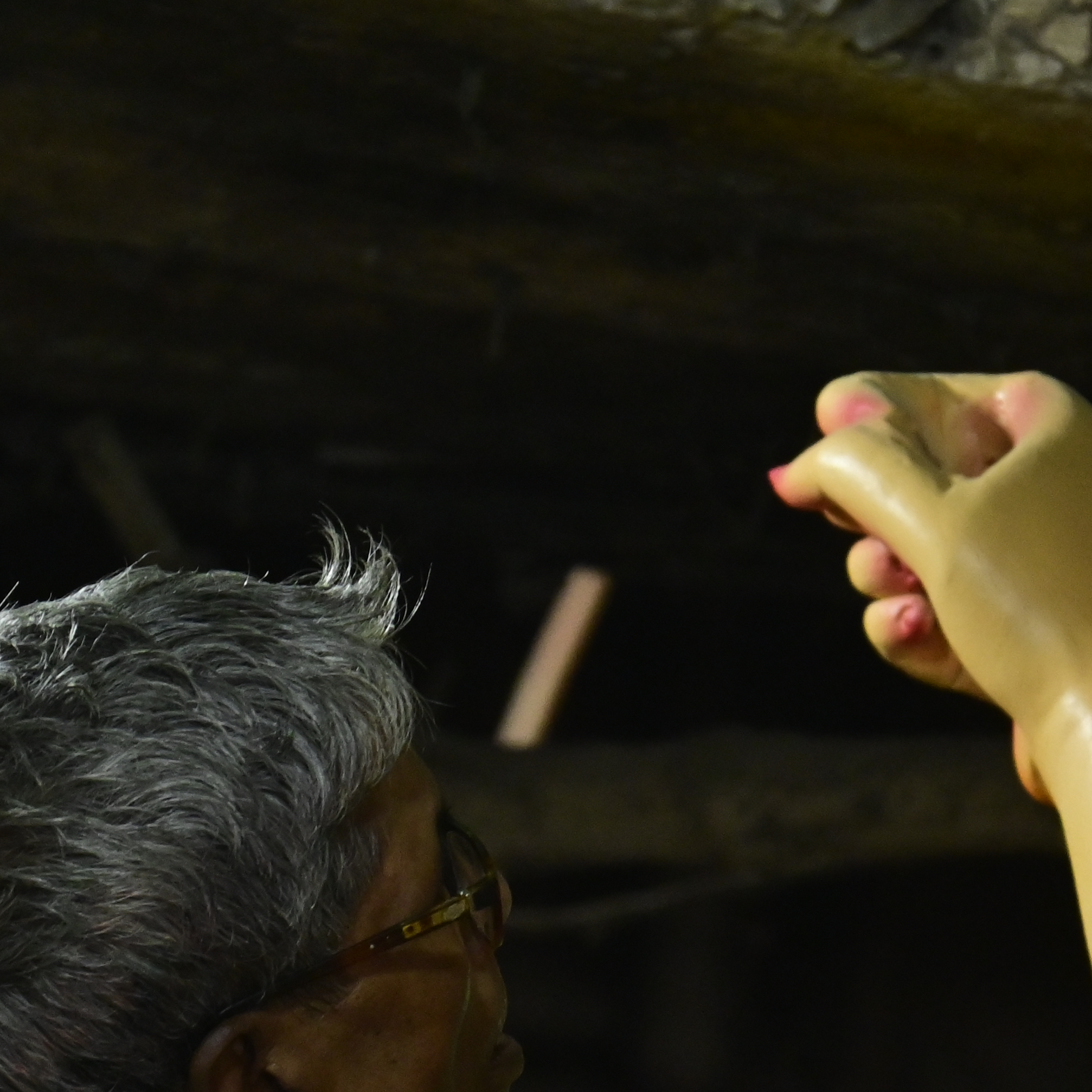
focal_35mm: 881
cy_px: 854
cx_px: 736
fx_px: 31443
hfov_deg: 2.0
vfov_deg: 2.0
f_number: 6.3
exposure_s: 1/125
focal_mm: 250
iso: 2000
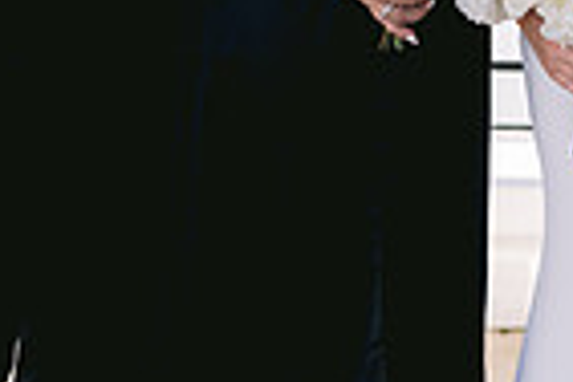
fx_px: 3279
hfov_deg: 9.8
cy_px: -339
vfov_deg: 6.5
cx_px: 797
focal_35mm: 206
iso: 200
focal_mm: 50
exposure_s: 1/640
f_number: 2.8
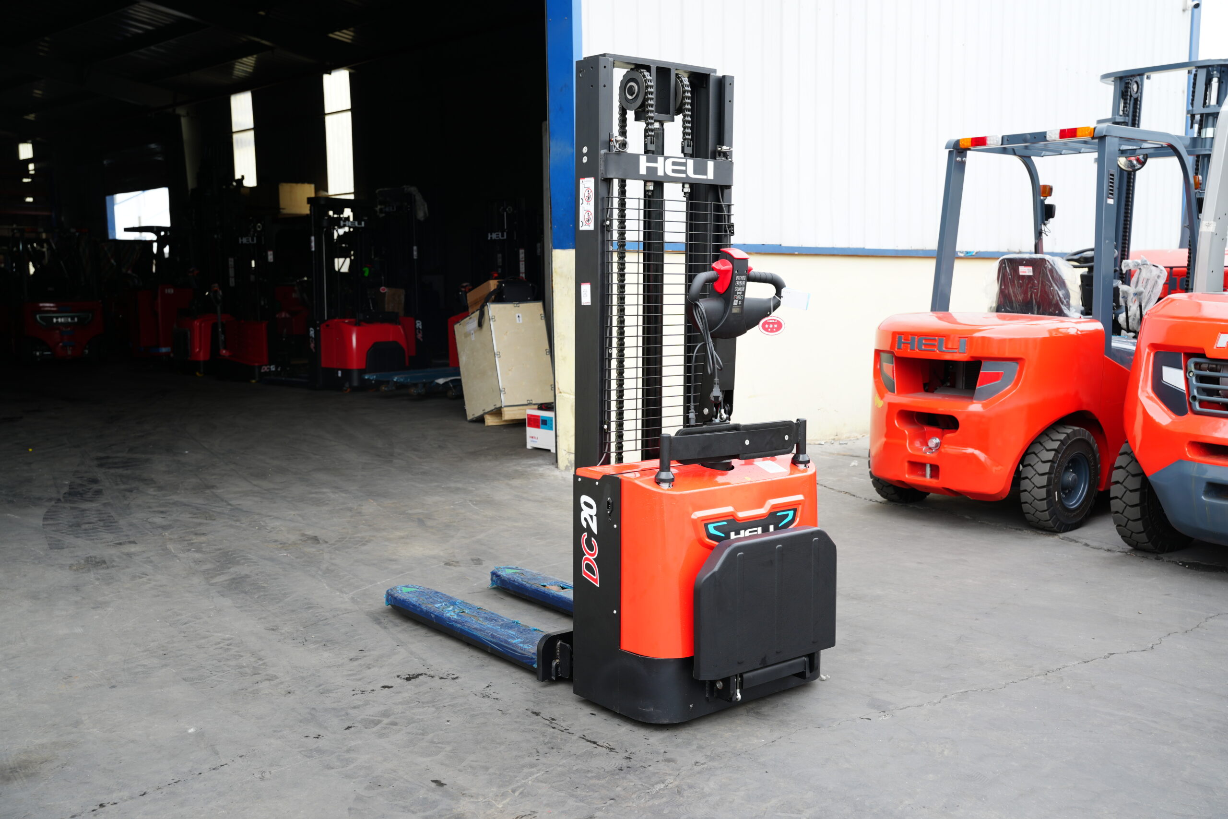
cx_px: 614
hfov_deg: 53.1
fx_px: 1228
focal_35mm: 36
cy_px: 410
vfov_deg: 36.9
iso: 100
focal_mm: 36
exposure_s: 1/125
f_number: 4.5
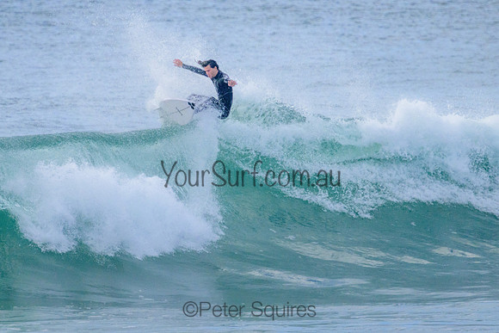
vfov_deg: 1.3
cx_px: 197
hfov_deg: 1.9
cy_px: 123
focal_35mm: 1095
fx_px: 15177
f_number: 11
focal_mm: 800
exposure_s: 1/2000
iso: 1800
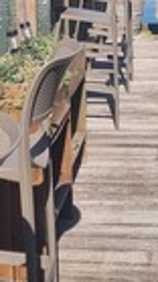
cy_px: 33
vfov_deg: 18.7
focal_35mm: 113
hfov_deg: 10.7
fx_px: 843
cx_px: 71
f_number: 1.8
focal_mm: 5.4
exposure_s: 1/2832
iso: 50
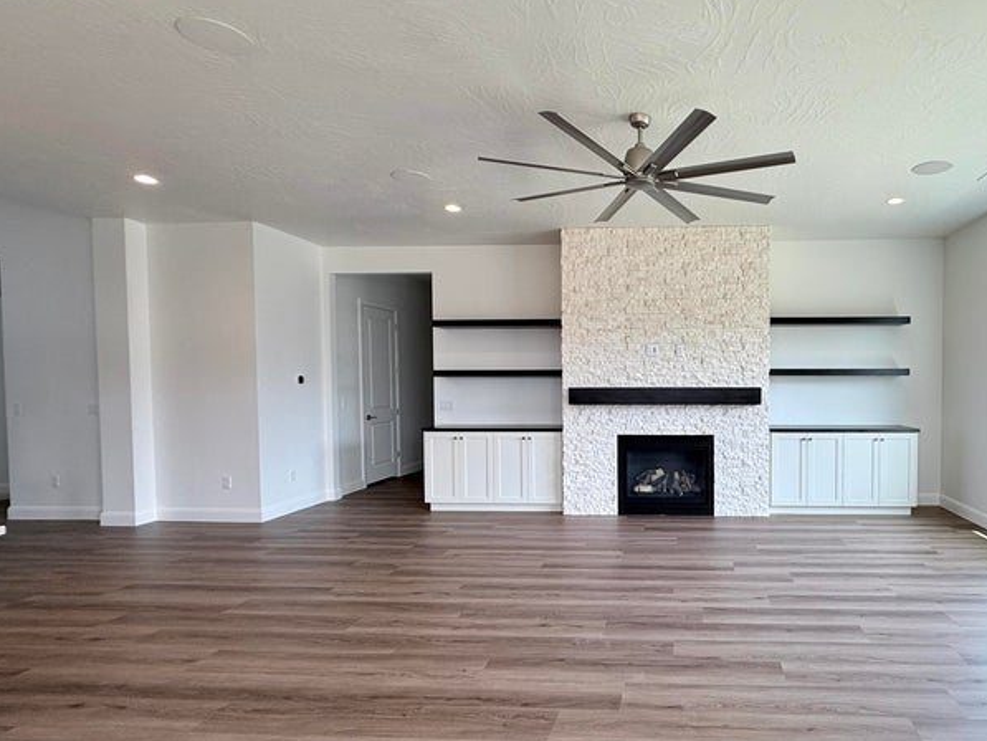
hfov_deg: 78.6
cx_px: 672
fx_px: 570
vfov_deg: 65.9
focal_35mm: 20
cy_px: 404
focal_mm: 2.22
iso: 64
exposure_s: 1/120
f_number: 2.2
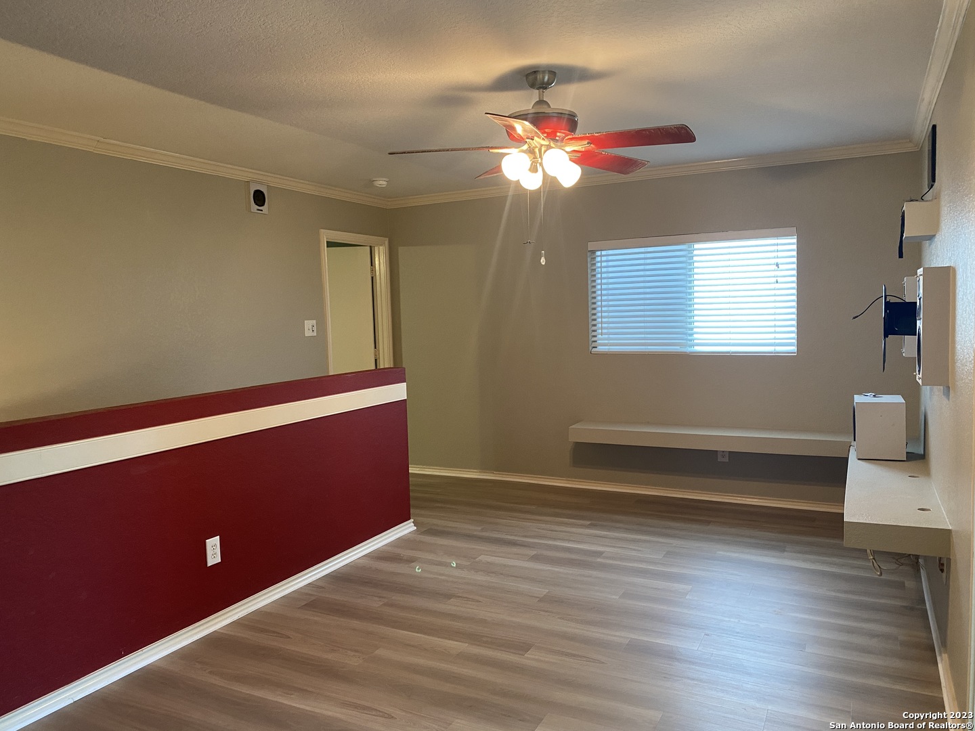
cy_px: 366
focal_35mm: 26
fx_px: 732
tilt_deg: -3.9
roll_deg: +1.3
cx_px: 488
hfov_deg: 67.3
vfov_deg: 53.1
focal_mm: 4.25
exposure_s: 1/60
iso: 320
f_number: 1.8
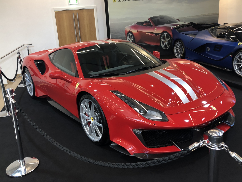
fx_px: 217
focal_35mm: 31
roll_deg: +3.2
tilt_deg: -15.3
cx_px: 119
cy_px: 84
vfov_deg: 45.4
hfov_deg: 58.3
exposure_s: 1/25
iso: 32
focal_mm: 3.99
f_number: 1.8
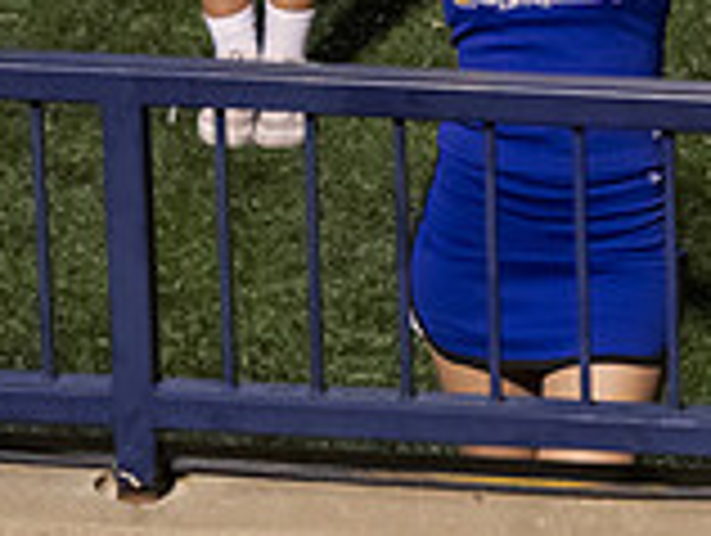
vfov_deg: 2.4
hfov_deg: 3.2
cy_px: -200
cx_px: 590
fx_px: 12672
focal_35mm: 616
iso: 4000
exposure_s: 1/500
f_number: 4
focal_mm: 175
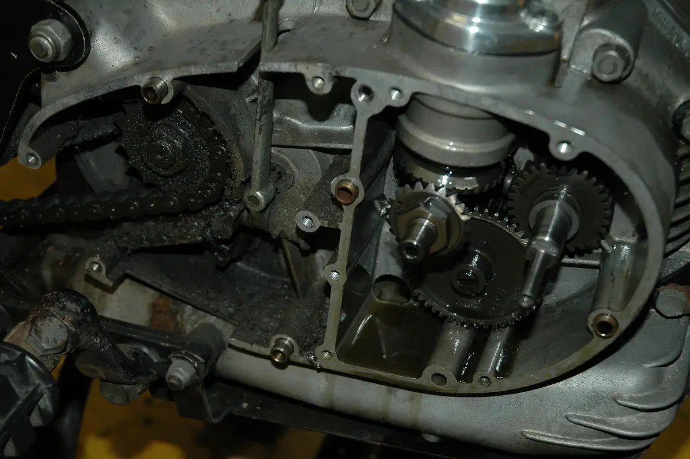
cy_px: 230
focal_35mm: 57
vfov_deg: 23.7
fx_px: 1092
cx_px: 345
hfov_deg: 35.1
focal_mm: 38
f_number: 4.2
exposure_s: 1/60
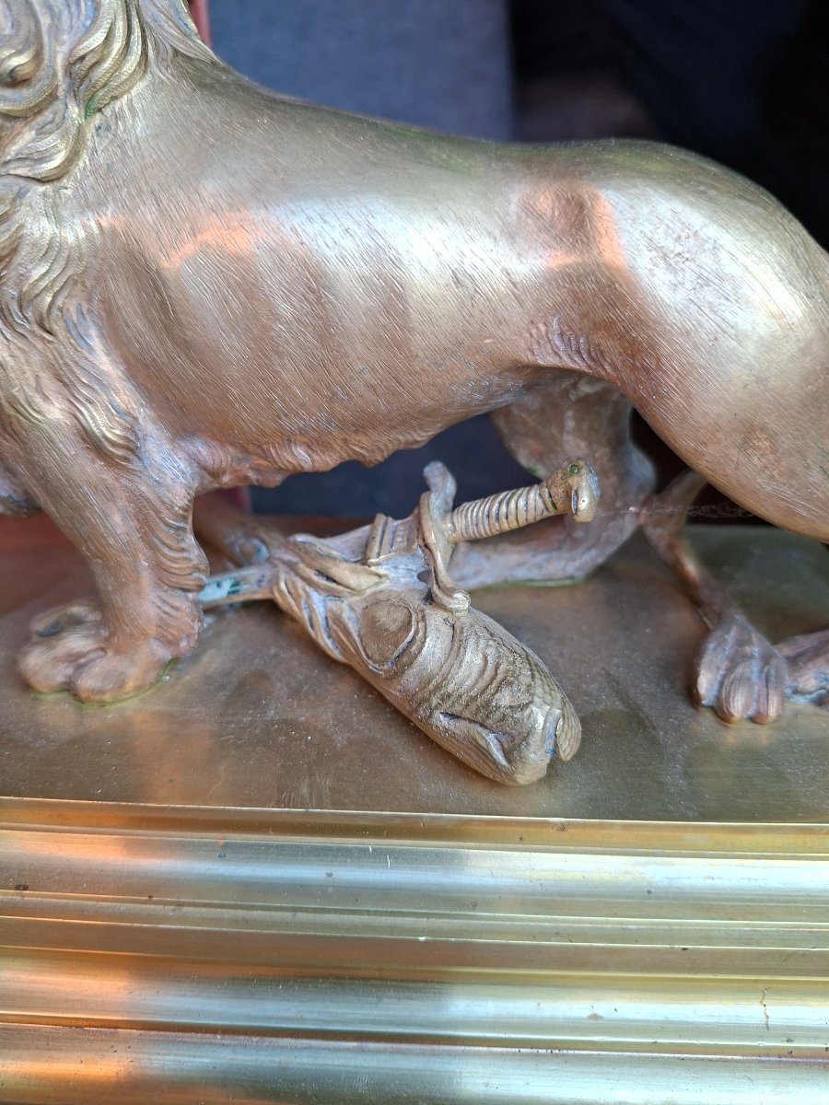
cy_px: 552
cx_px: 414
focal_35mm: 23
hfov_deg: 58.9
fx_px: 734
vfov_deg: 73.9
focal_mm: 5.54
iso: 100
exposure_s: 1/100
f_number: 1.8
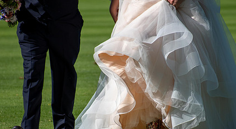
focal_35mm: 641
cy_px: 116
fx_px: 3984
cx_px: 135
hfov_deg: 3.4
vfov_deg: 1.9
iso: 320
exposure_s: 1/2000
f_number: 6
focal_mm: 260
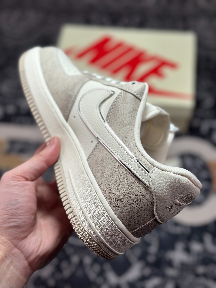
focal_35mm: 48
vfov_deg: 39.7
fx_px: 399
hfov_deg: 30.3
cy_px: 144
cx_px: 108
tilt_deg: -57.6
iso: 80
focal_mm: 6.86
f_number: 1.78
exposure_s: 1/1639
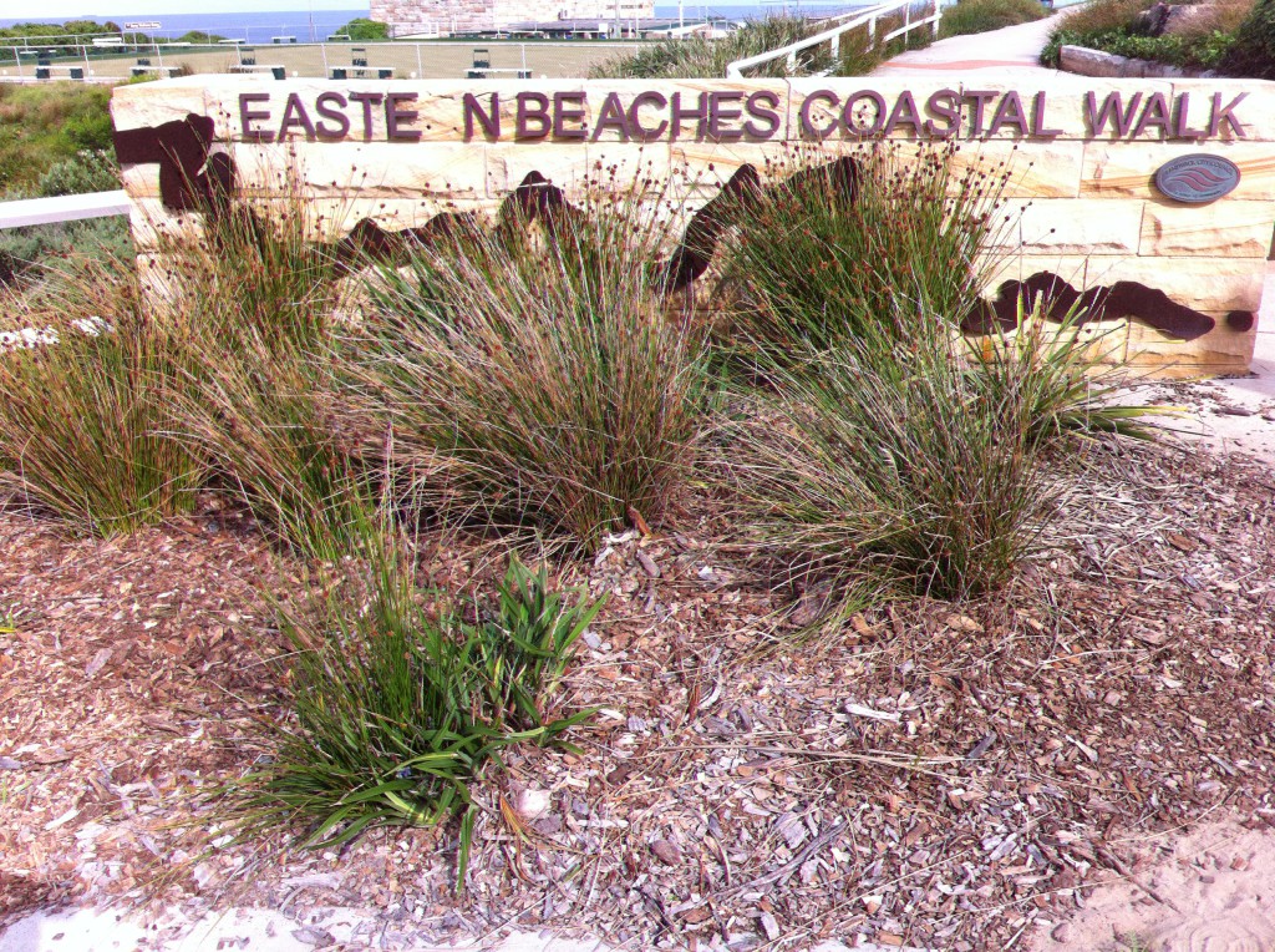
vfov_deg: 40.6
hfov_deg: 52.7
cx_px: 638
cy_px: 476
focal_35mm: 35
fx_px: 1287
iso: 80
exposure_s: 1/794
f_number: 2.8
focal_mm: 3.85
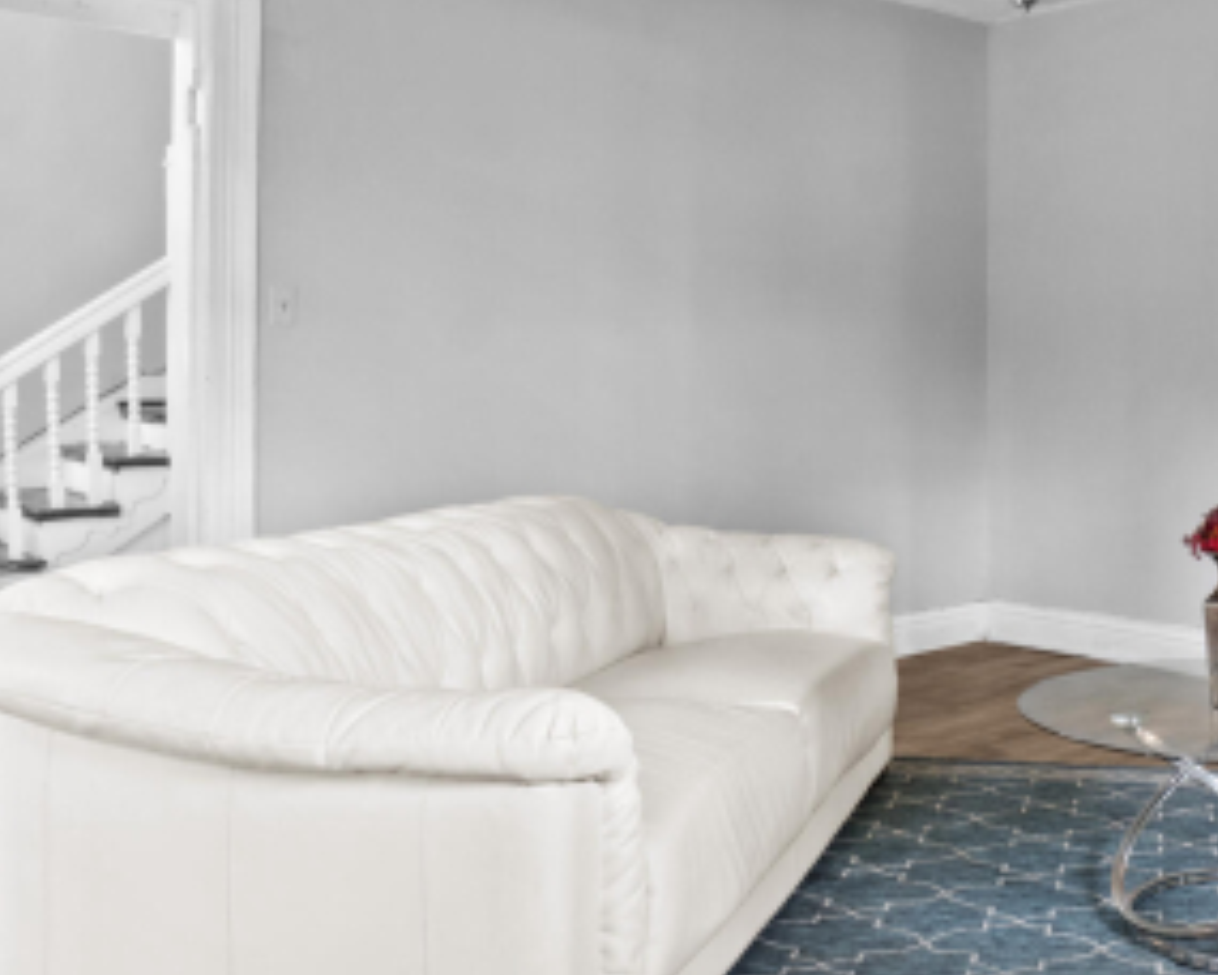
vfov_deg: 39.9
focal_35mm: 37
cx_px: 996
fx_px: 1334
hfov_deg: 46.2
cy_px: 381
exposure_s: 1
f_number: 11
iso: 400
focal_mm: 10
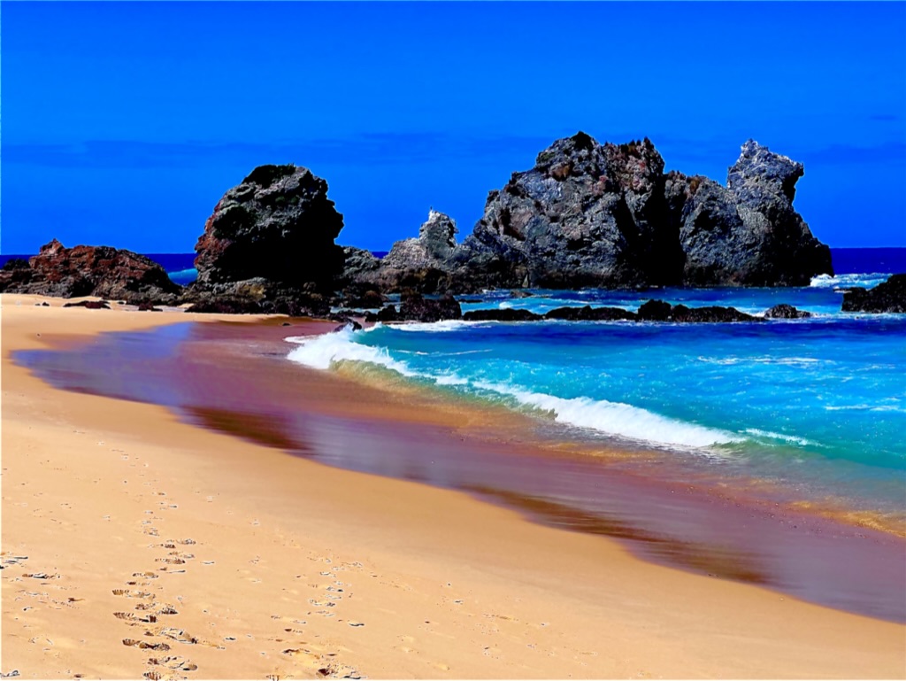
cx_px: 453
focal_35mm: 77
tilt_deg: -2.5
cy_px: 340
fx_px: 2016
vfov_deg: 19.2
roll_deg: +0.4
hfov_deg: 25.3
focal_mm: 9
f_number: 2.8
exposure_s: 1/1277
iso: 32
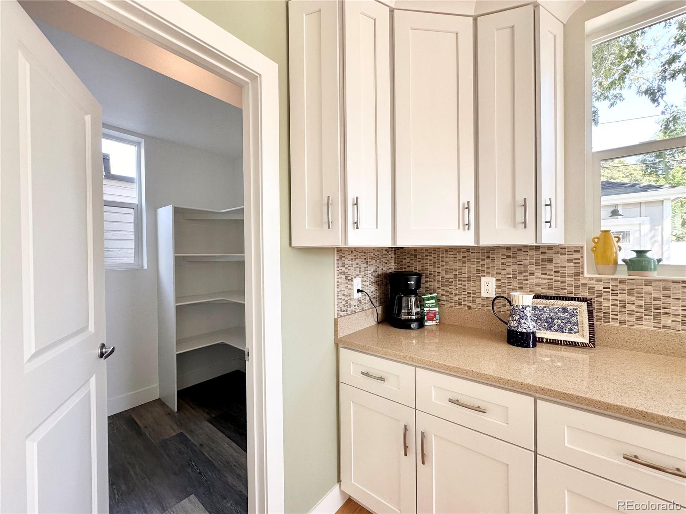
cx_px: 343
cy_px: 257
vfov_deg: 85.7
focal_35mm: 14
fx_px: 277
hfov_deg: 102.1
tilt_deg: +0.1
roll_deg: +0.3
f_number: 2.2
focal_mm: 2.22
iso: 100
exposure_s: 1/120
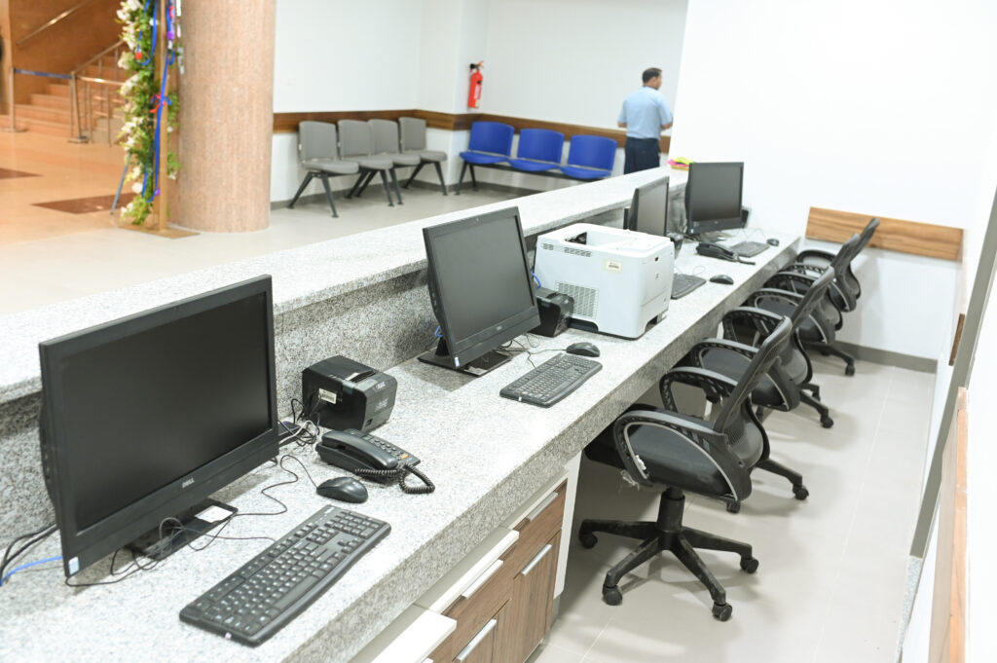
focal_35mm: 35
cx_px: 498
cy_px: 332
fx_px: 969
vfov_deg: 37.8
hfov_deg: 54.5
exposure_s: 1/100
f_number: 4
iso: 2000
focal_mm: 35
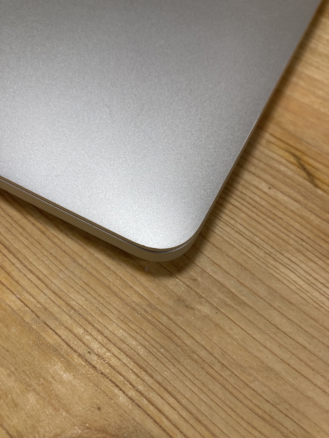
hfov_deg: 49.7
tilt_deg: -62.2
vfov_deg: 63.4
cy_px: 219
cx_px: 164
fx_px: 355
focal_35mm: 28
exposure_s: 1/50
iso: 50
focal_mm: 3.99
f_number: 1.8
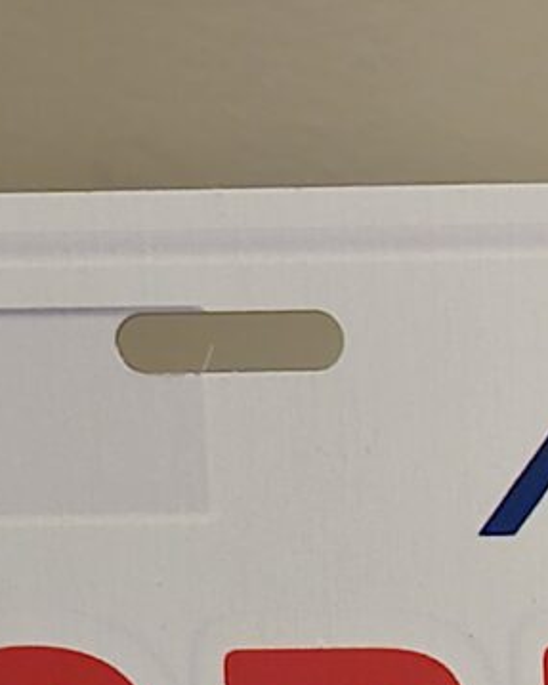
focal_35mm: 160
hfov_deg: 9.3
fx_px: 3245
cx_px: 873
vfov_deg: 10.9
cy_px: 1385
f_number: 1.8
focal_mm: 5.4
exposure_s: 1/15
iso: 250
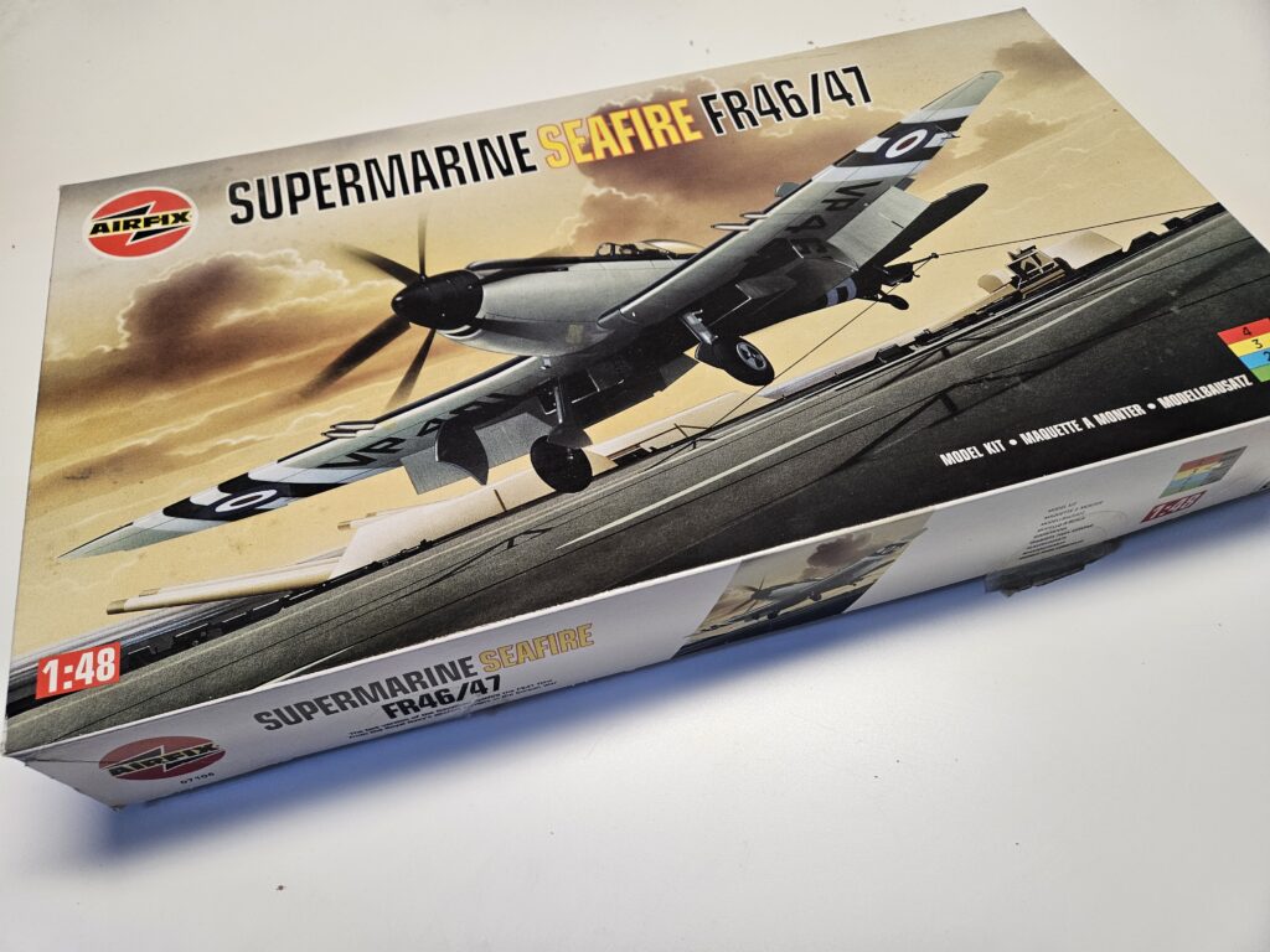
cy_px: 476
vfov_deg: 58.9
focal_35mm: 23
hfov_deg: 73.9
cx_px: 635
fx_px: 844
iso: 250
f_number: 1.8
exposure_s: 1/120
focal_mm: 5.4
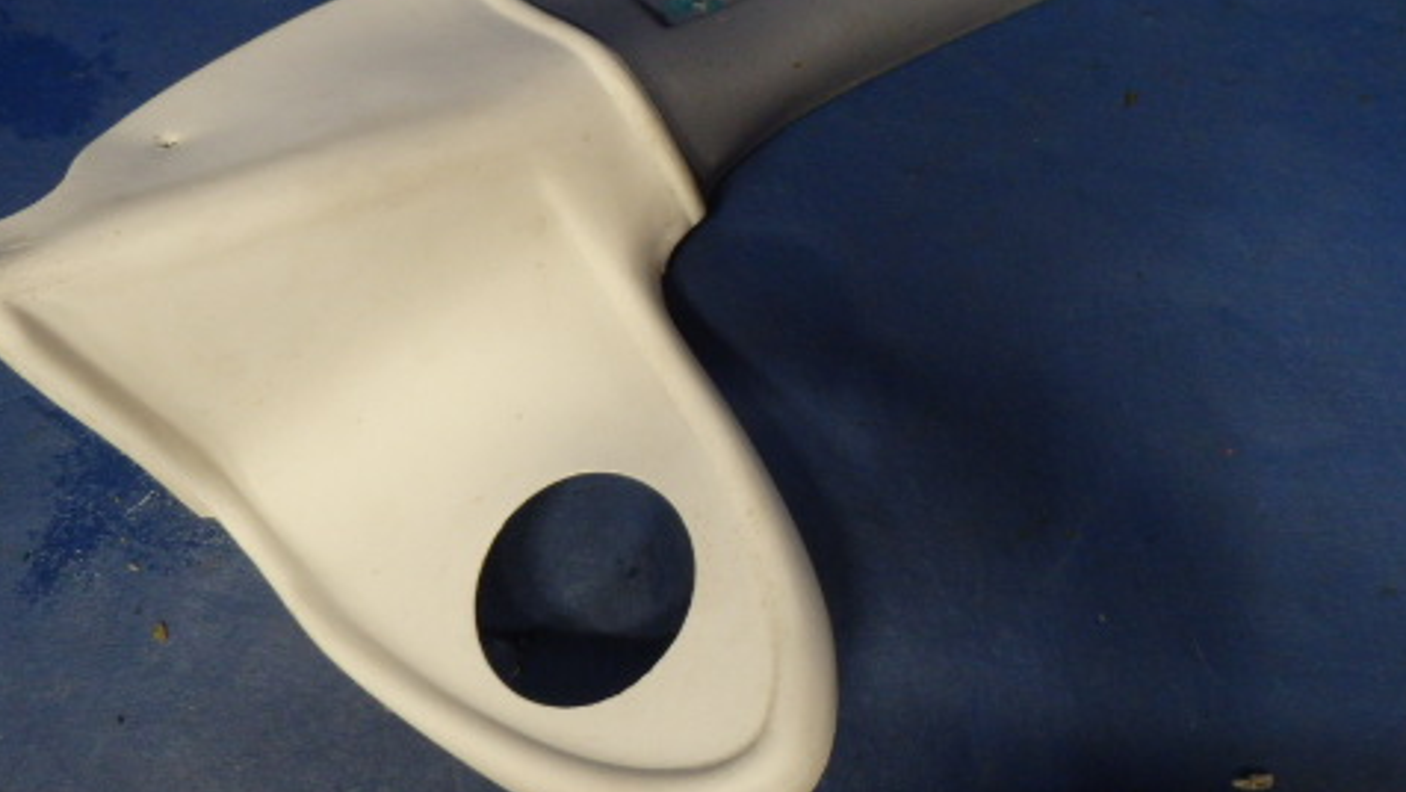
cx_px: 830
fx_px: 1529
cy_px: 165
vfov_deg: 28.4
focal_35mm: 41
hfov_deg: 49.1
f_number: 3.9
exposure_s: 1/40
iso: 500
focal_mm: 5
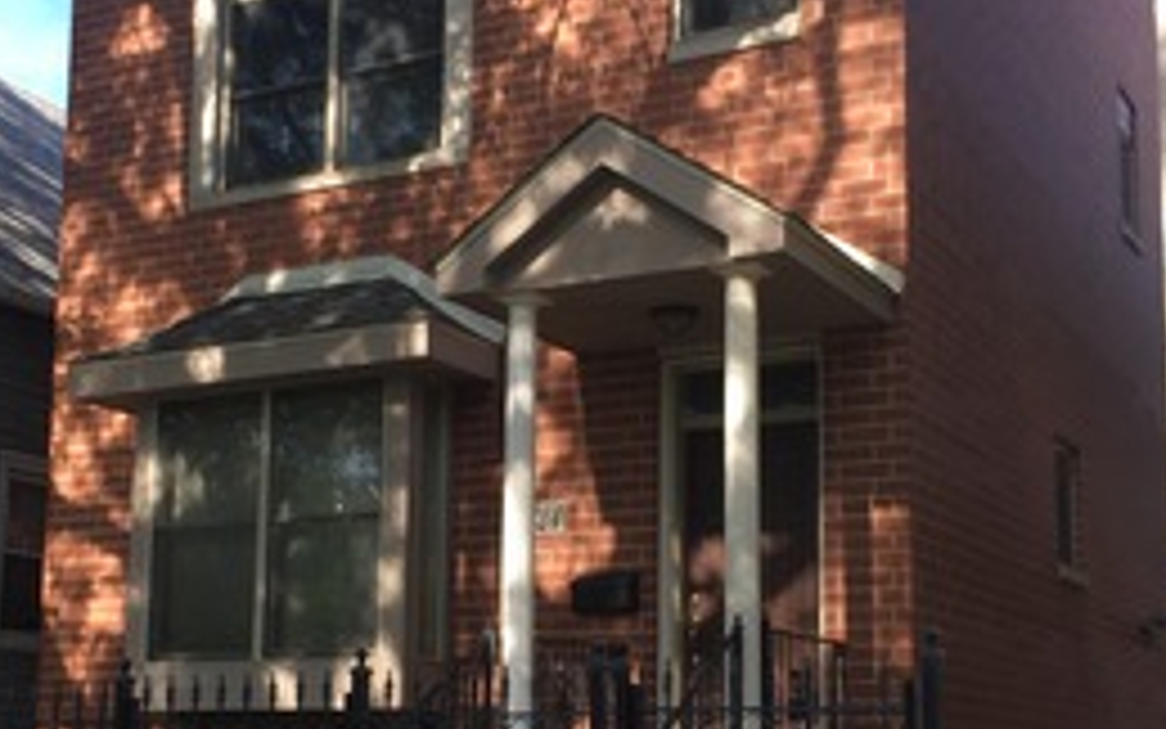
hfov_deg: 35.5
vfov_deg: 22.7
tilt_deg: +9.2
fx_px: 1812
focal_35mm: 57
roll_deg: -1.3
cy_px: 486
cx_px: 459
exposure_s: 1/332
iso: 32
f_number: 2.2
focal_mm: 4.15
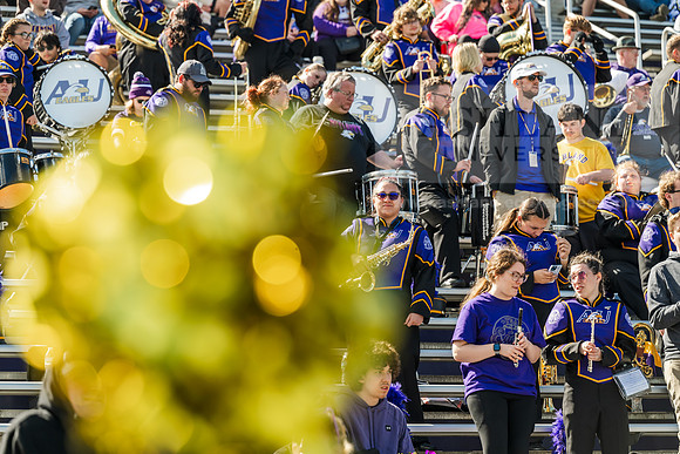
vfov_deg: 11.0
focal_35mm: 125
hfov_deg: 16.4
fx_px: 2362
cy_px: 227
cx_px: 340
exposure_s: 1/1250
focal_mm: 125
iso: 250
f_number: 3.5
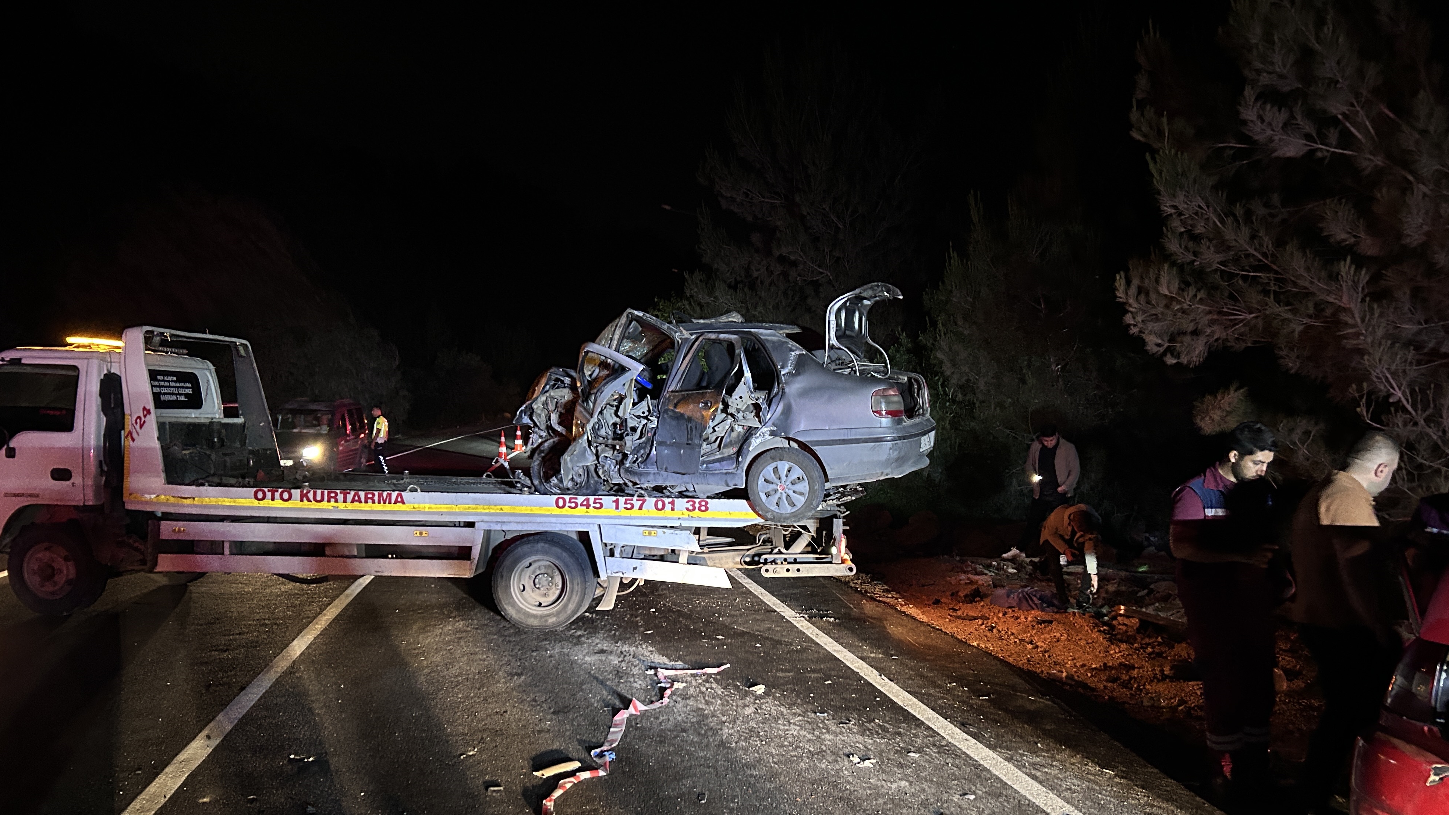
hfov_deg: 66.1
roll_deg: +3.8
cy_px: 500
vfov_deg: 40.0
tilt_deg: -1.6
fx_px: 1114
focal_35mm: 29
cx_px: 732
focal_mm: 5.7
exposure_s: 1/30
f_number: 1.5
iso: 640
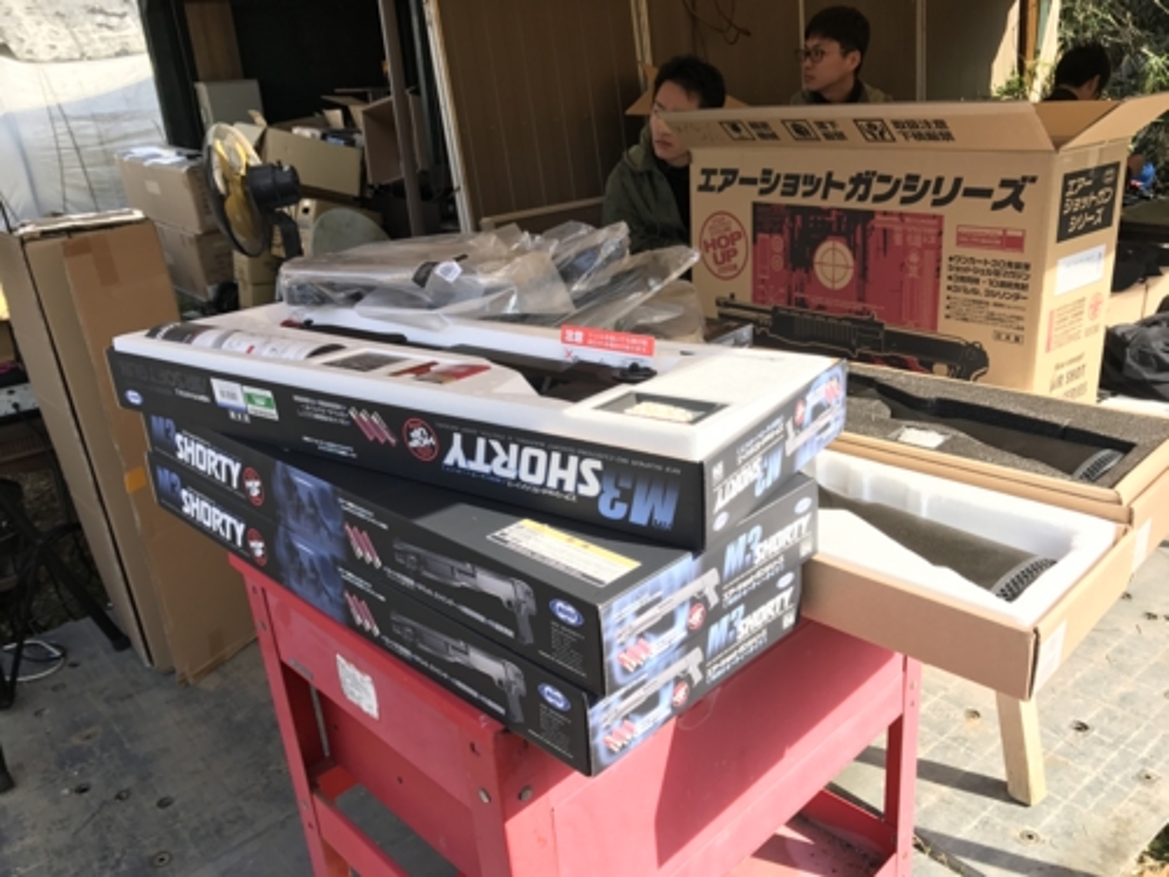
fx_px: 946
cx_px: 584
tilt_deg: -21.3
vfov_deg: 49.7
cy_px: 438
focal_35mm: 28
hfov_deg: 63.4
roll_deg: +3.8
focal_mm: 3.99
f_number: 1.8
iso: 20
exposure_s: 1/471
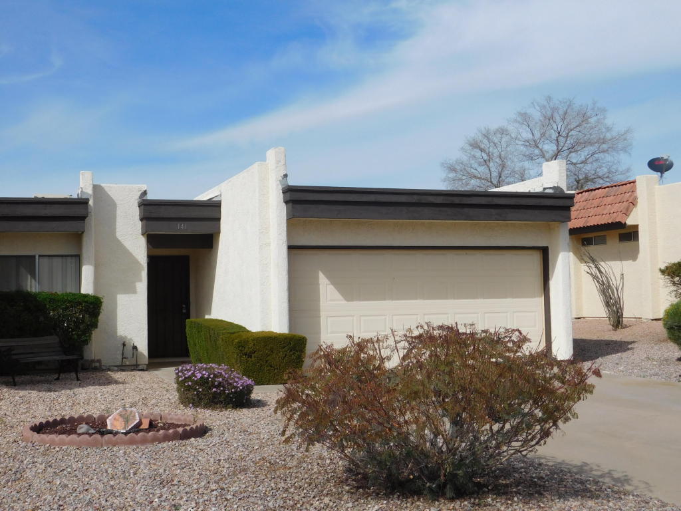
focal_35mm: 45
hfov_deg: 42.1
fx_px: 885
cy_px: 256
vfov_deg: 32.2
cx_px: 340
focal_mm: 8
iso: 125
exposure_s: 1/640
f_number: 7.4
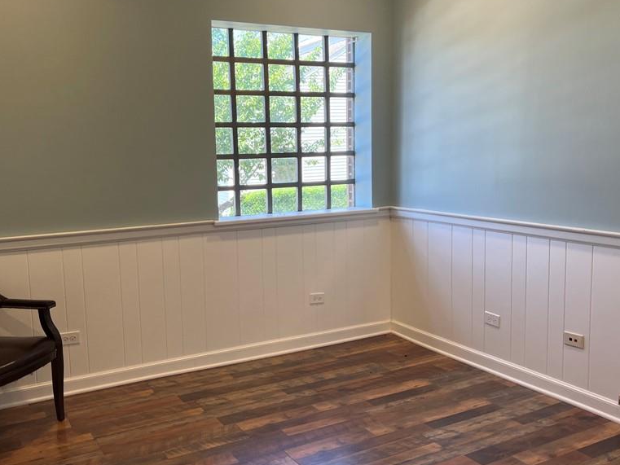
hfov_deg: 52.6
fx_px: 627
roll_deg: +1.7
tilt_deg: -7.4
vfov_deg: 40.7
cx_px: 298
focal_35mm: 35
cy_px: 223
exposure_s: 1/120
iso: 80
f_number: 1.5
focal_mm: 5.7
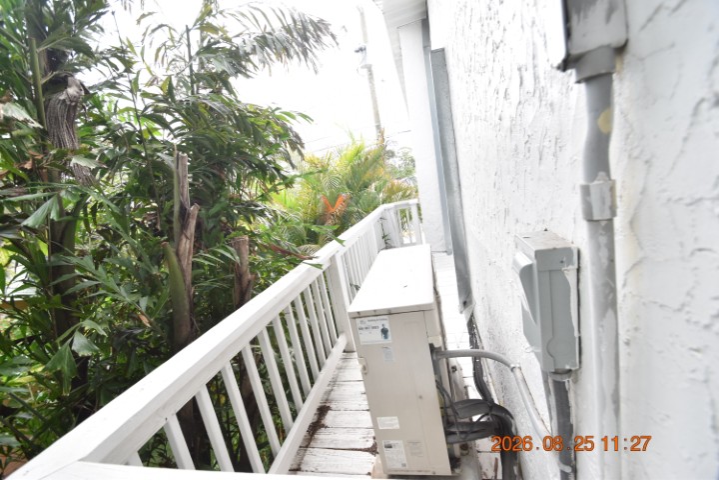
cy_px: 240
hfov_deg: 100.4
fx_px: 300
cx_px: 360
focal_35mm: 15
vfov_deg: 77.3
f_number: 5.6
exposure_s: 1/125
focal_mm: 10
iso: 400
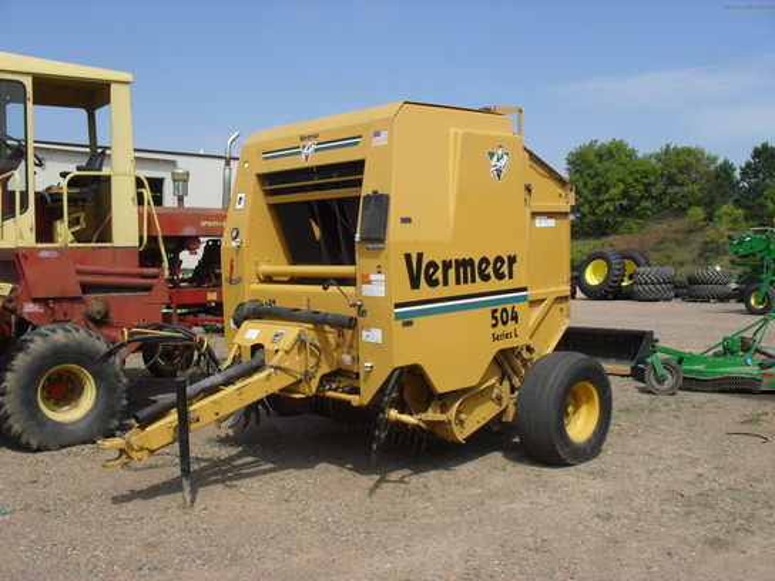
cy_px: 290
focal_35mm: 35
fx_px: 784
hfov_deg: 52.6
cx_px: 388
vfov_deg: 40.7
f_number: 8.4
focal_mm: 6.3
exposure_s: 1/250
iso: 100
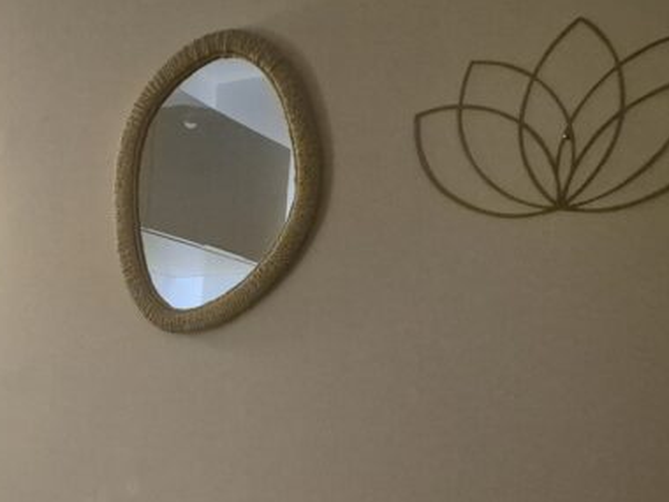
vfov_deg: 22.5
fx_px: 1198
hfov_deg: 28.6
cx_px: -49
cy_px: 532
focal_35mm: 62
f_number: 1.8
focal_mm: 5.4
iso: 2500
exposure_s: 1/100
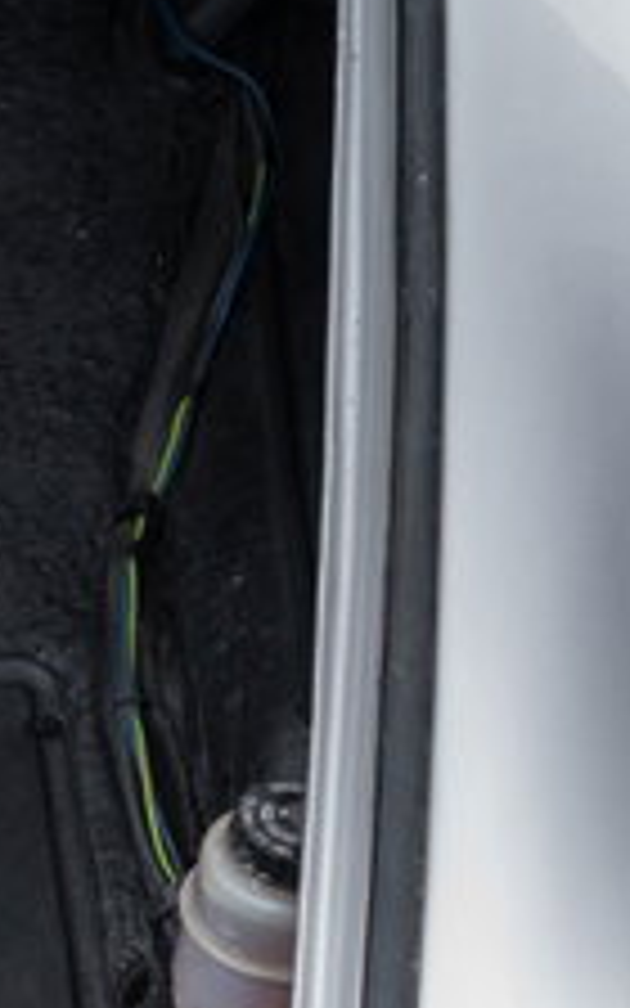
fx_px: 4478
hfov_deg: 7.6
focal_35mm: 163
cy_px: 783
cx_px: -720
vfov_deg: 12.8
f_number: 5
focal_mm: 35
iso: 400
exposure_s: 1/200
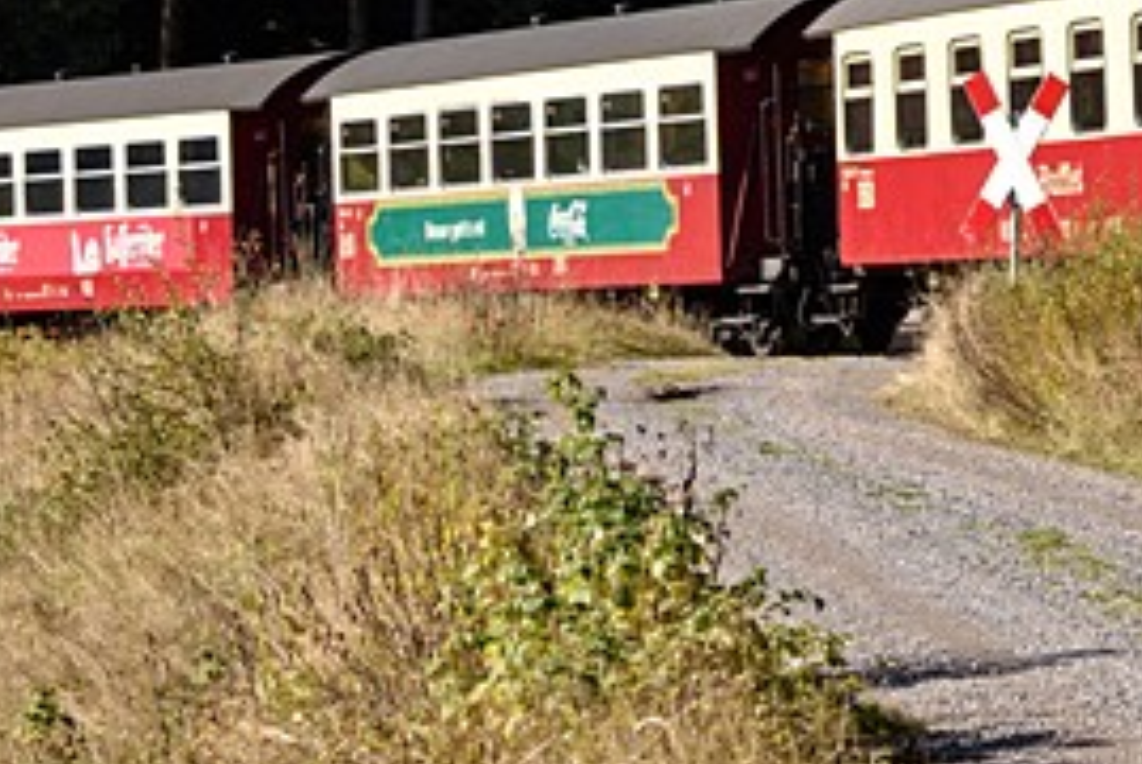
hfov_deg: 9.2
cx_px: 1172
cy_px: -318
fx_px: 7018
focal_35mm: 221
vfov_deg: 6.2
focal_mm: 58
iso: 250
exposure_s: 1/1000
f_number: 6.3
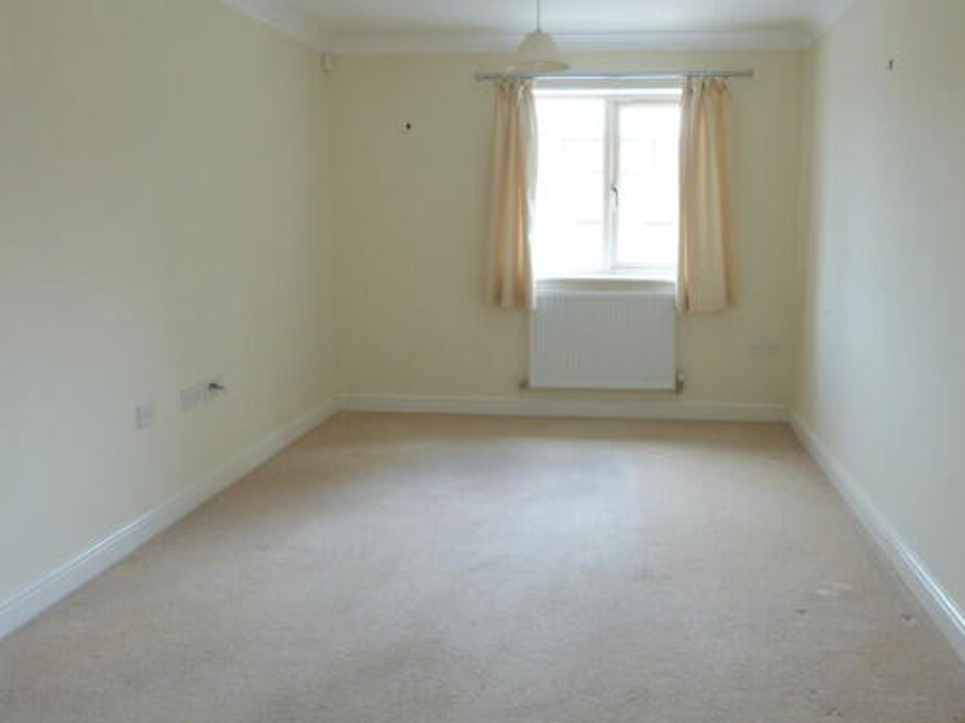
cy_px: 342
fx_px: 808
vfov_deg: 48.2
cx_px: 555
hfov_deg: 61.4
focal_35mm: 29
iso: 160
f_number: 2.8
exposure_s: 1/60
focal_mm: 4.5
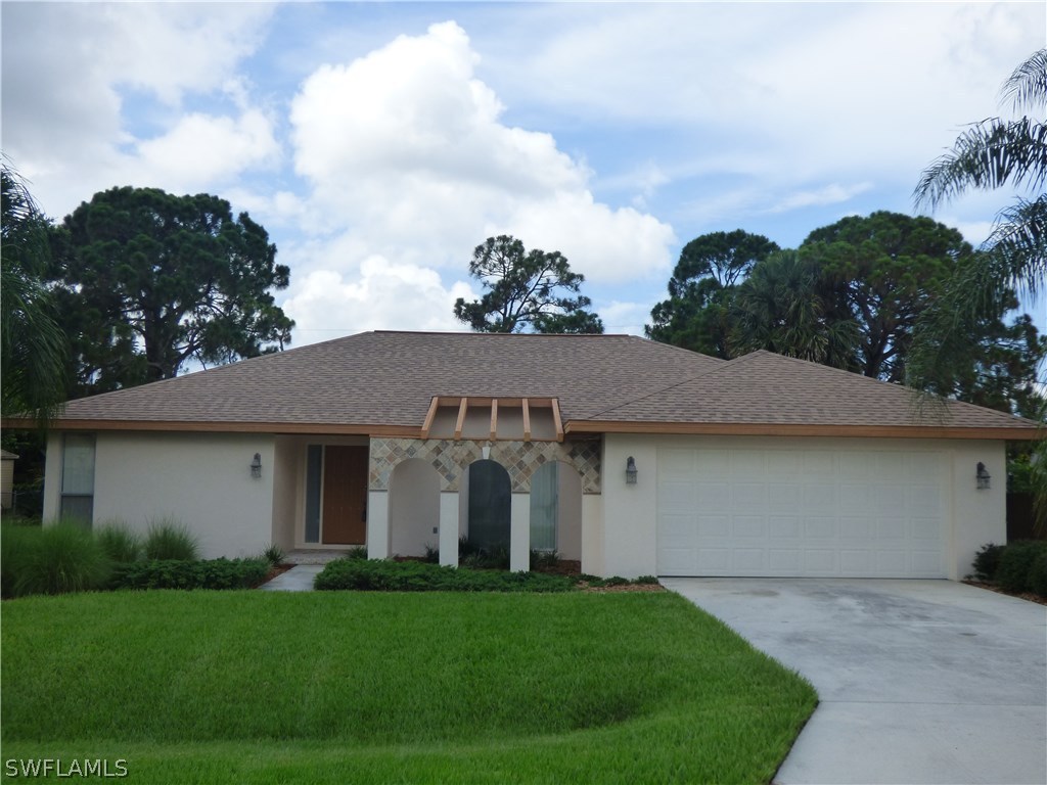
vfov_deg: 38.7
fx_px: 1119
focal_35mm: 37
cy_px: 392
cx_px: 524
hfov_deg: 50.1
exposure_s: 1/1300
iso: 160
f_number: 3.5
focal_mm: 6.47
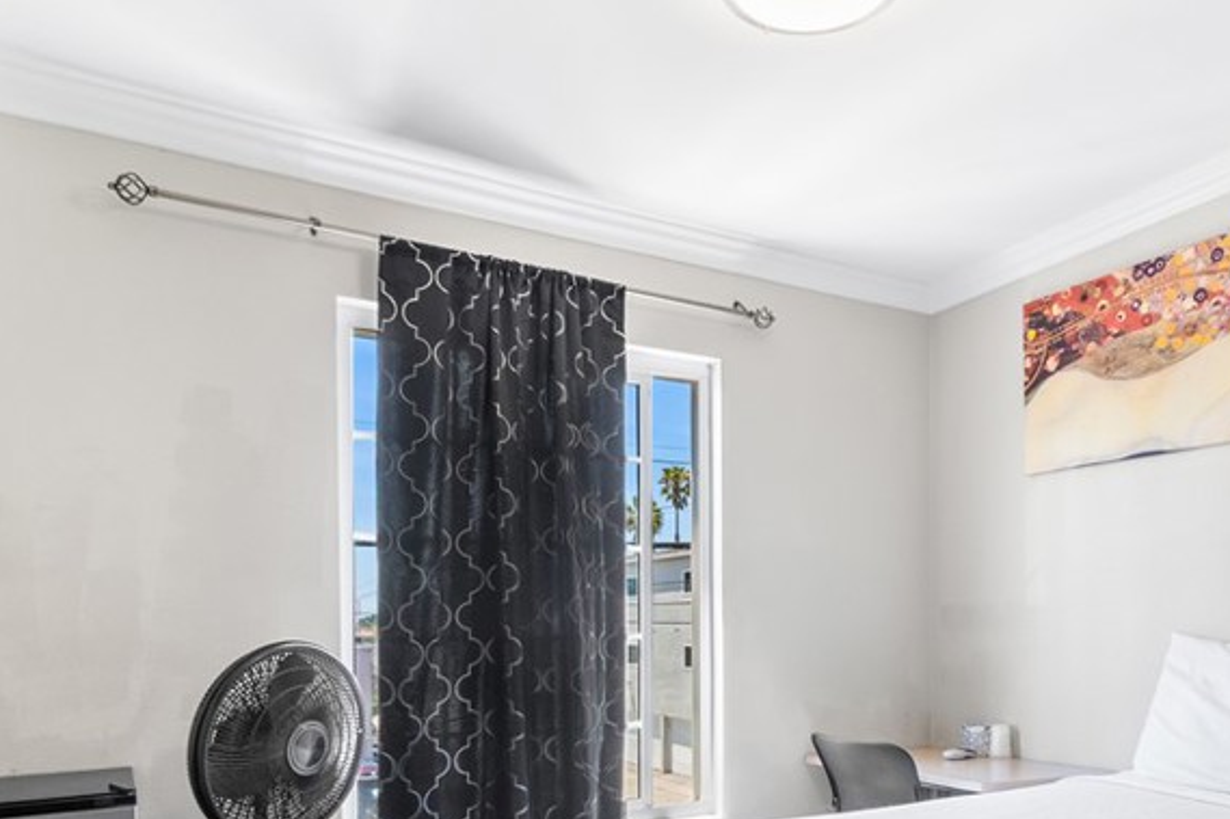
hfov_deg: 66.7
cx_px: 739
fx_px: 922
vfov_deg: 45.9
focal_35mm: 27
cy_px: 633
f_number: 7.1
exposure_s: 1/13
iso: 320
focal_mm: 10
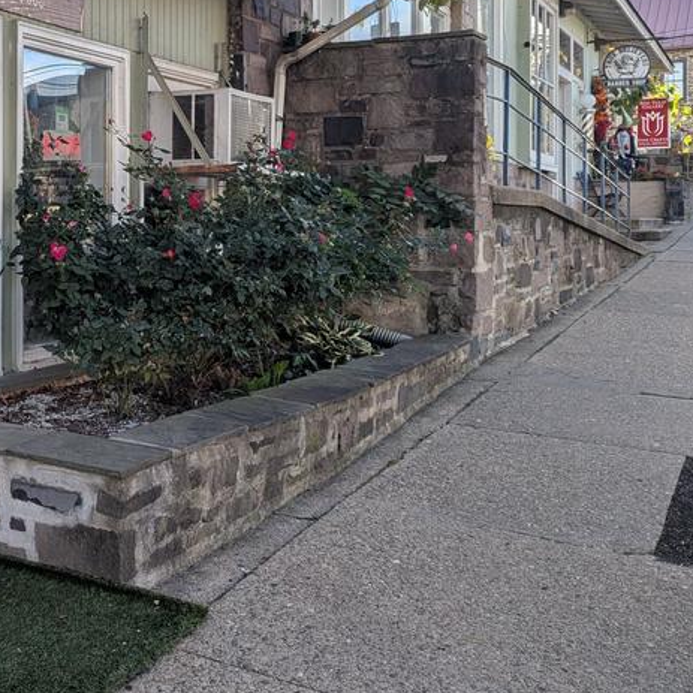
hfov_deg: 34.2
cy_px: 198
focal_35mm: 47
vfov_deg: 35.5
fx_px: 1065
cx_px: 79
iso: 41
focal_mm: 6.81
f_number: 1.85
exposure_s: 1/686
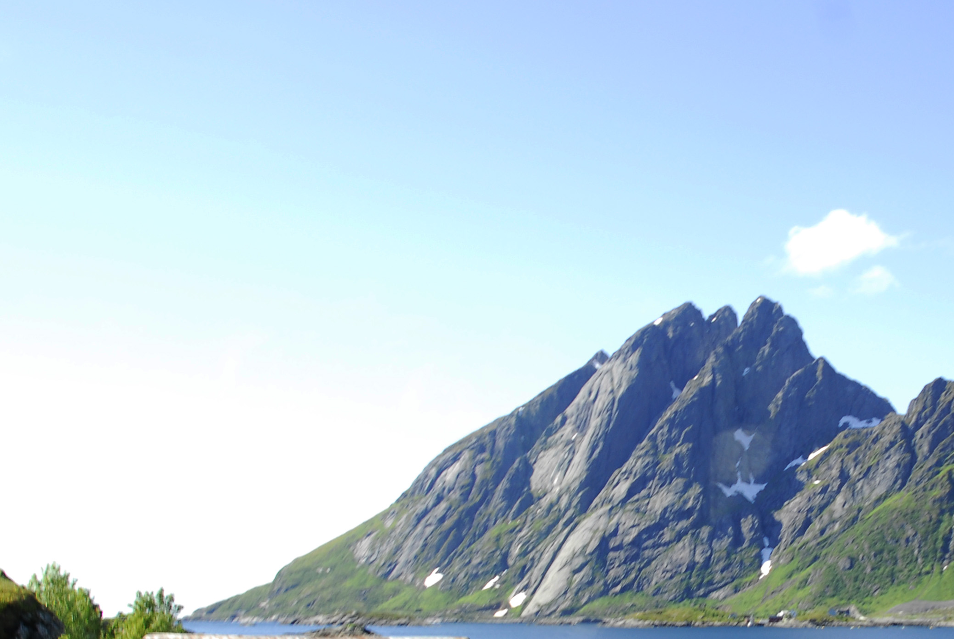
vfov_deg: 23.8
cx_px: 750
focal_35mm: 56
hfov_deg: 34.6
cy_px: 525
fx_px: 1486
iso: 200
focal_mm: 20
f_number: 5.6
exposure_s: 1/100
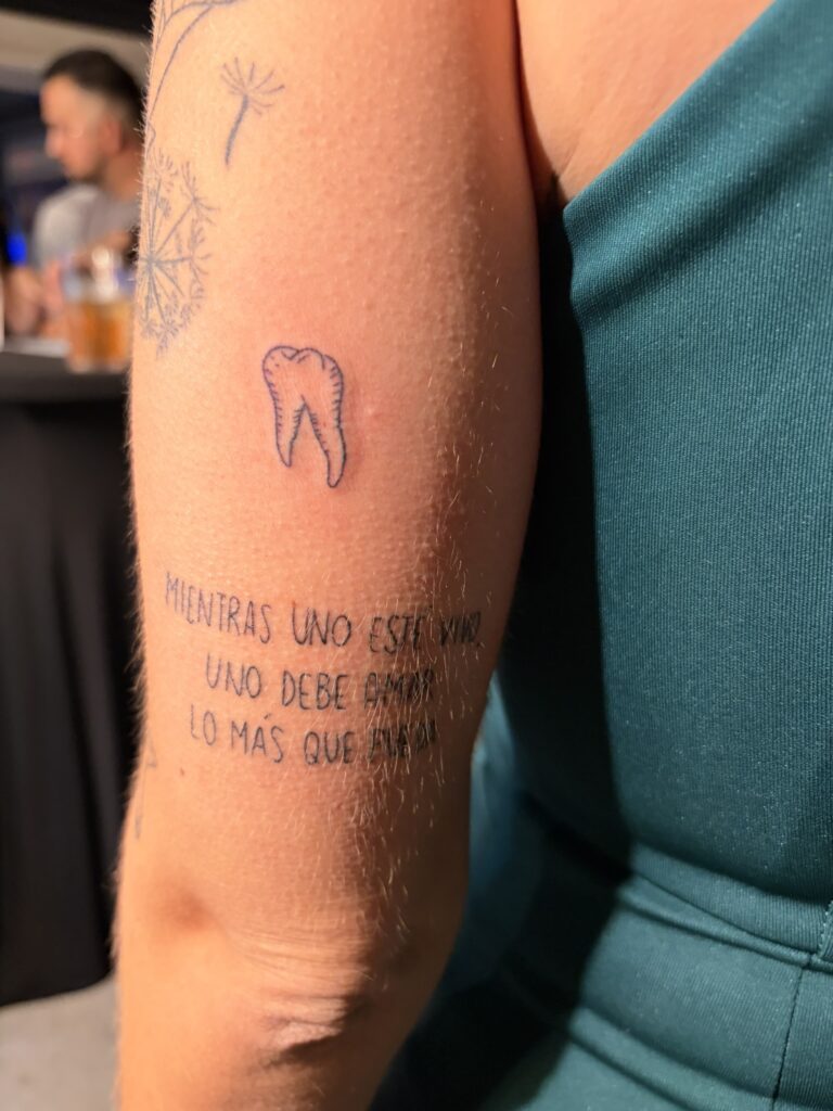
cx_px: 416
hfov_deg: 53.1
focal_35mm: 26
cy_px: 556
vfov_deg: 67.3
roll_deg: -0.8
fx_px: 834
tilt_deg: -17.4
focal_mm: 5.96
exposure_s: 1/50
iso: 250
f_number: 1.6
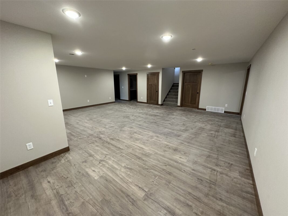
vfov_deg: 85.7
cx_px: 144
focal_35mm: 14
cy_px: 108
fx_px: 116
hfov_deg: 102.1
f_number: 2.2
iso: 400
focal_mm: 2.22
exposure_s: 1/60
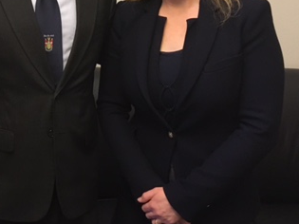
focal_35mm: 59
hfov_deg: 30.7
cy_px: 5
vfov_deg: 23.8
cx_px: 9
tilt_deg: -11.1
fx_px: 509
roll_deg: -0.5
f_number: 2.2
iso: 200
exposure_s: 1/20
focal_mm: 4.15
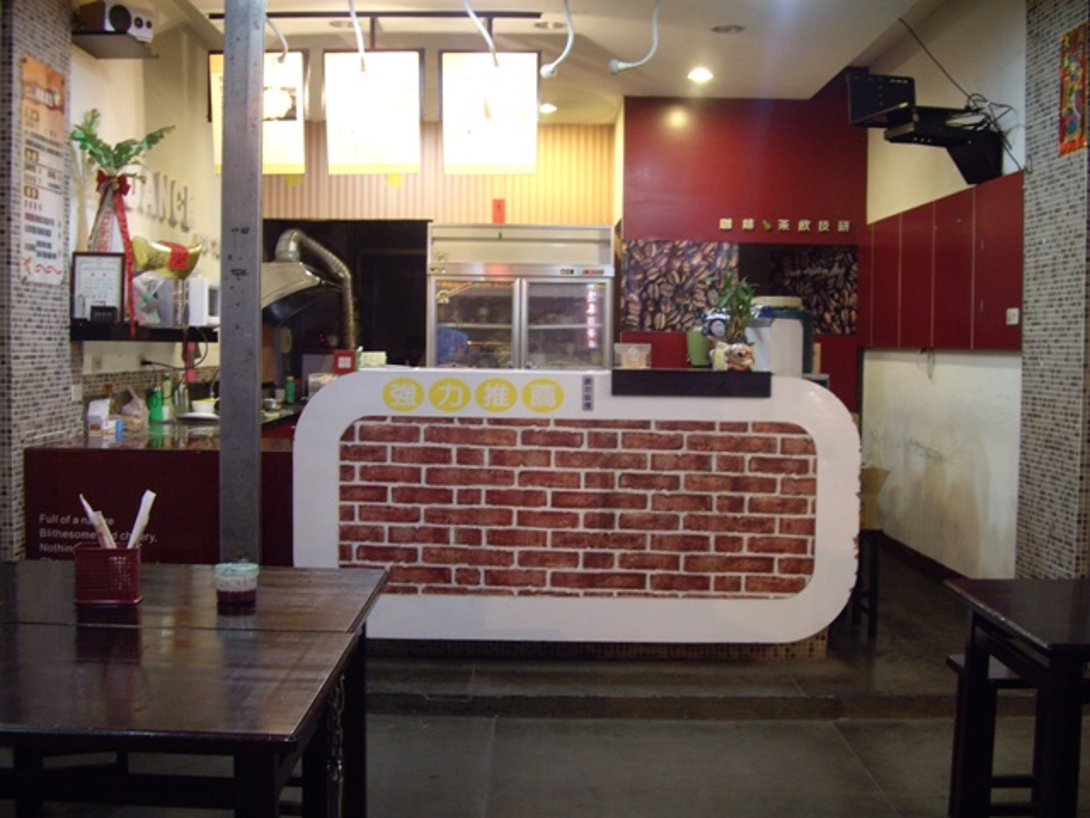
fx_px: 1197
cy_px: 409
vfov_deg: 37.7
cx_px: 545
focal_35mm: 38
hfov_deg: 49.0
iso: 200
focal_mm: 7.9
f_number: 2.8
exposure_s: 1/8
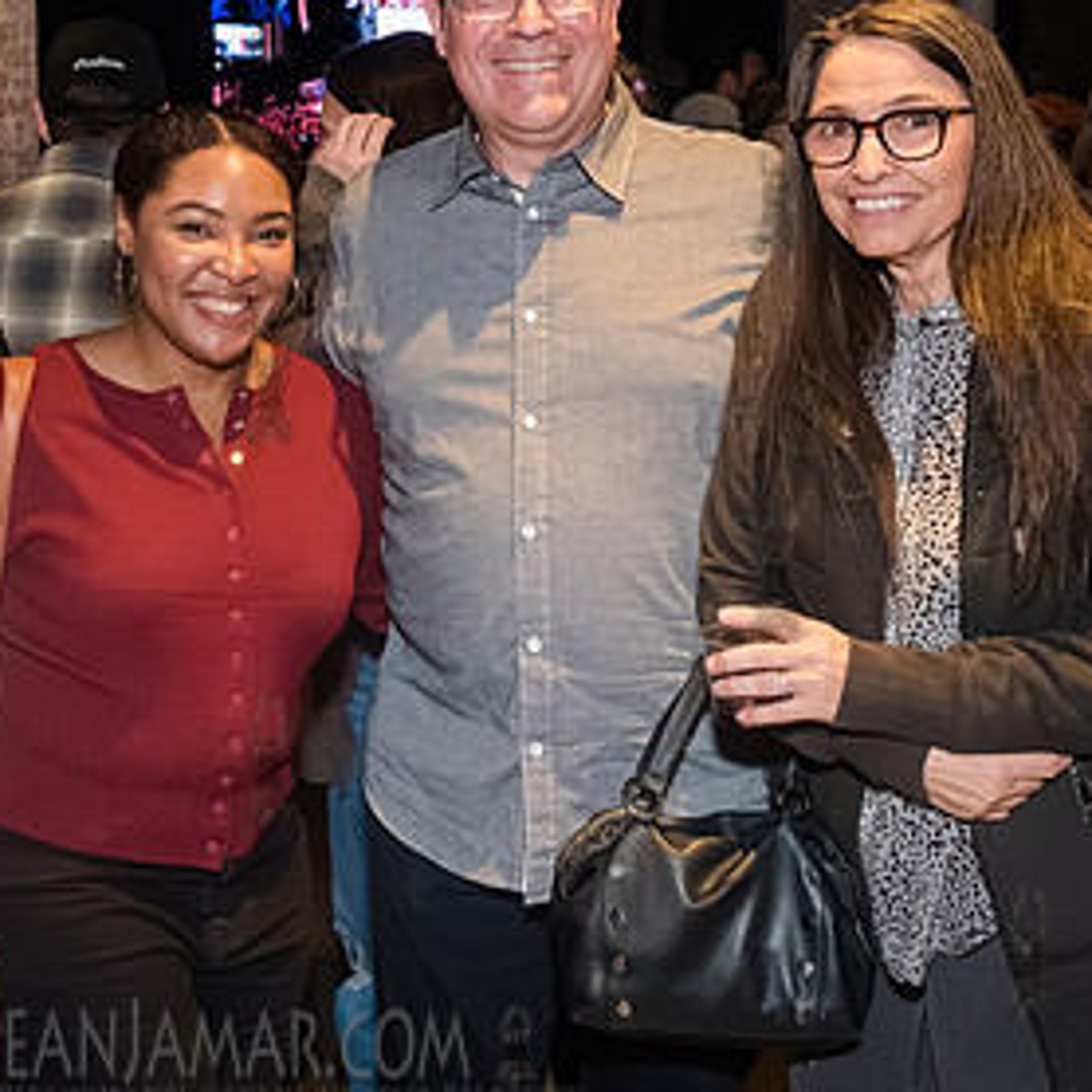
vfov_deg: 27.6
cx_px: 267
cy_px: 375
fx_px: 2213
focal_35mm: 62
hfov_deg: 27.3
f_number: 5
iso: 8000
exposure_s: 1/400
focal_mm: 35
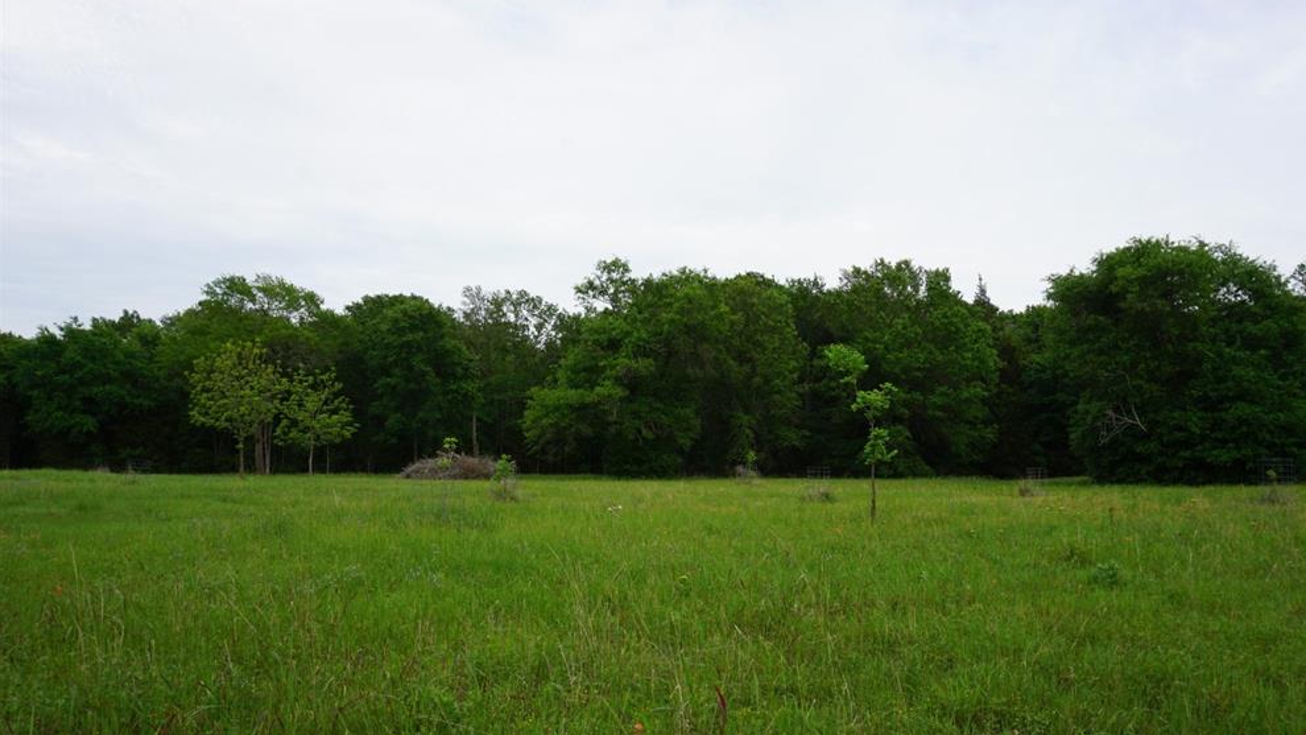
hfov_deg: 71.9
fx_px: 900
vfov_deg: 44.3
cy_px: 418
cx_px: 674
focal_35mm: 26
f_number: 11
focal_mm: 16
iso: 100
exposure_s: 1/80
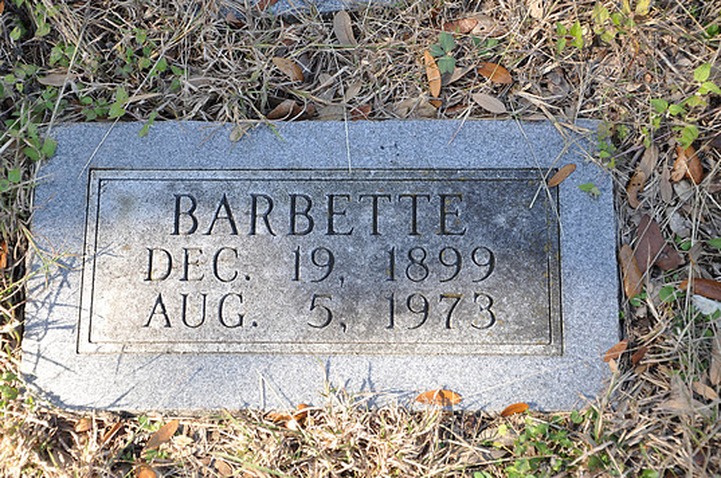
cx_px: 344
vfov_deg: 16.8
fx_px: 1619
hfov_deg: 25.1
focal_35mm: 81
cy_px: 248
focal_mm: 50
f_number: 6.3
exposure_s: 1/40
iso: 200
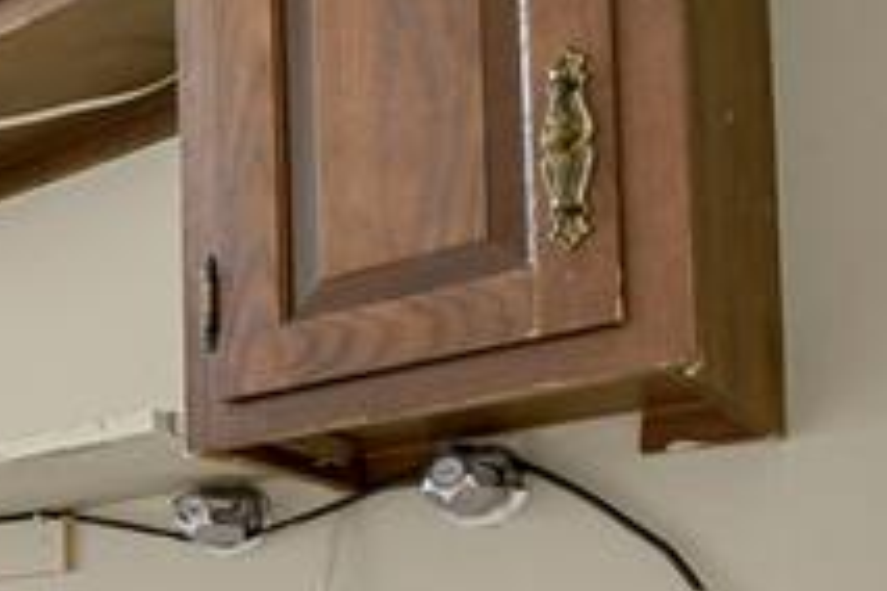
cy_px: 716
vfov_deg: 24.0
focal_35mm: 51
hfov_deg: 28.0
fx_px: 1256
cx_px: -400
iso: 250
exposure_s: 6
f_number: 8
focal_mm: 17
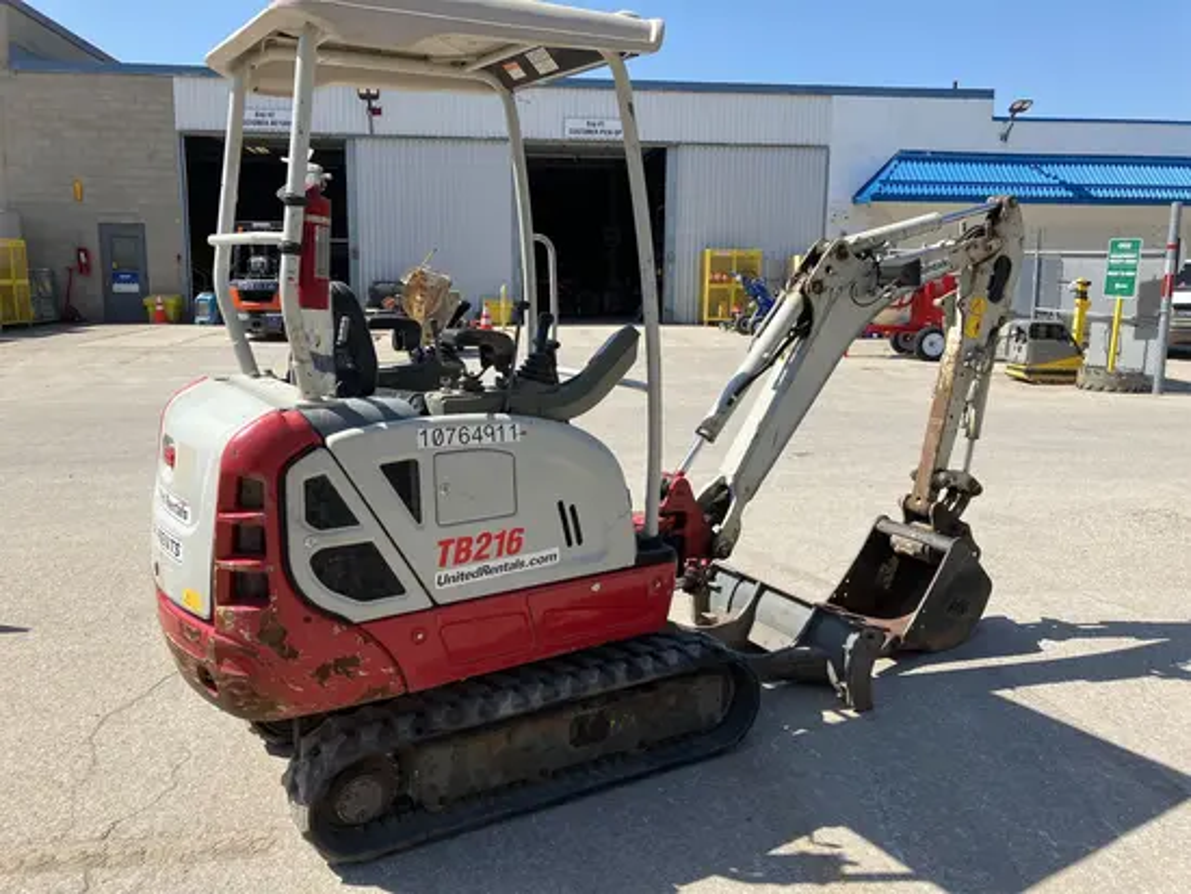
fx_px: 964
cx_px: 596
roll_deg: +0.0
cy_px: 447
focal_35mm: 28
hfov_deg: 63.4
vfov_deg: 49.8
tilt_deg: -8.9
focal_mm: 3.99
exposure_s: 1/1675
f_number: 1.8
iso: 32
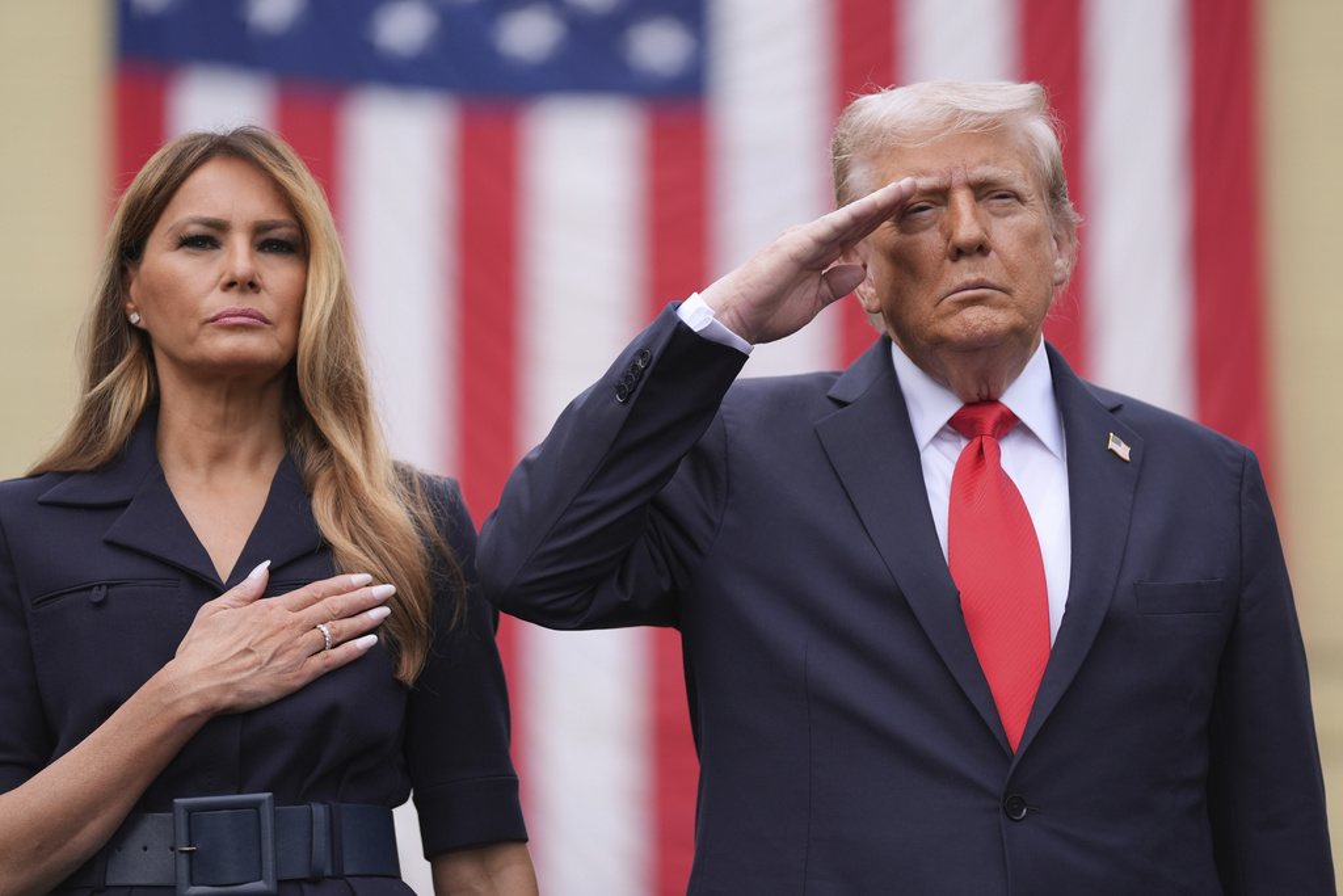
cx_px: 672
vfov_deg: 8.7
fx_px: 5895
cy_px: 448
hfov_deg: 13.0
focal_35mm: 158
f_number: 2.8
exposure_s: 1/2000
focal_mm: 158
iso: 400
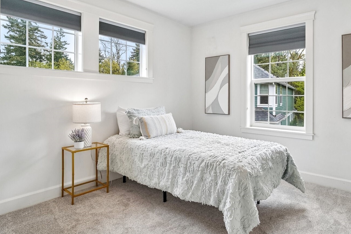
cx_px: 212
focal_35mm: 21
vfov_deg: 59.2
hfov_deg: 80.2
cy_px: 100
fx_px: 205
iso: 1600
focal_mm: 16
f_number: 8
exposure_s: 1/80
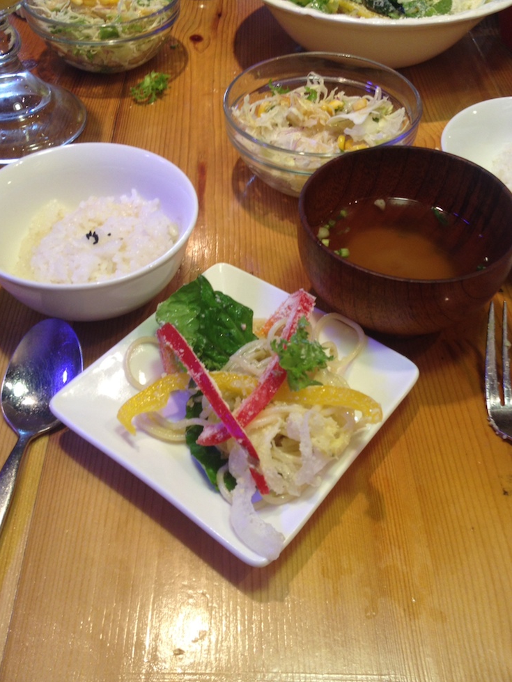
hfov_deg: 39.7
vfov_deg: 51.4
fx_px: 710
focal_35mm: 36
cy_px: 339
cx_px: 249
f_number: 2.4
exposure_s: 1/20
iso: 80
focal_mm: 4.28
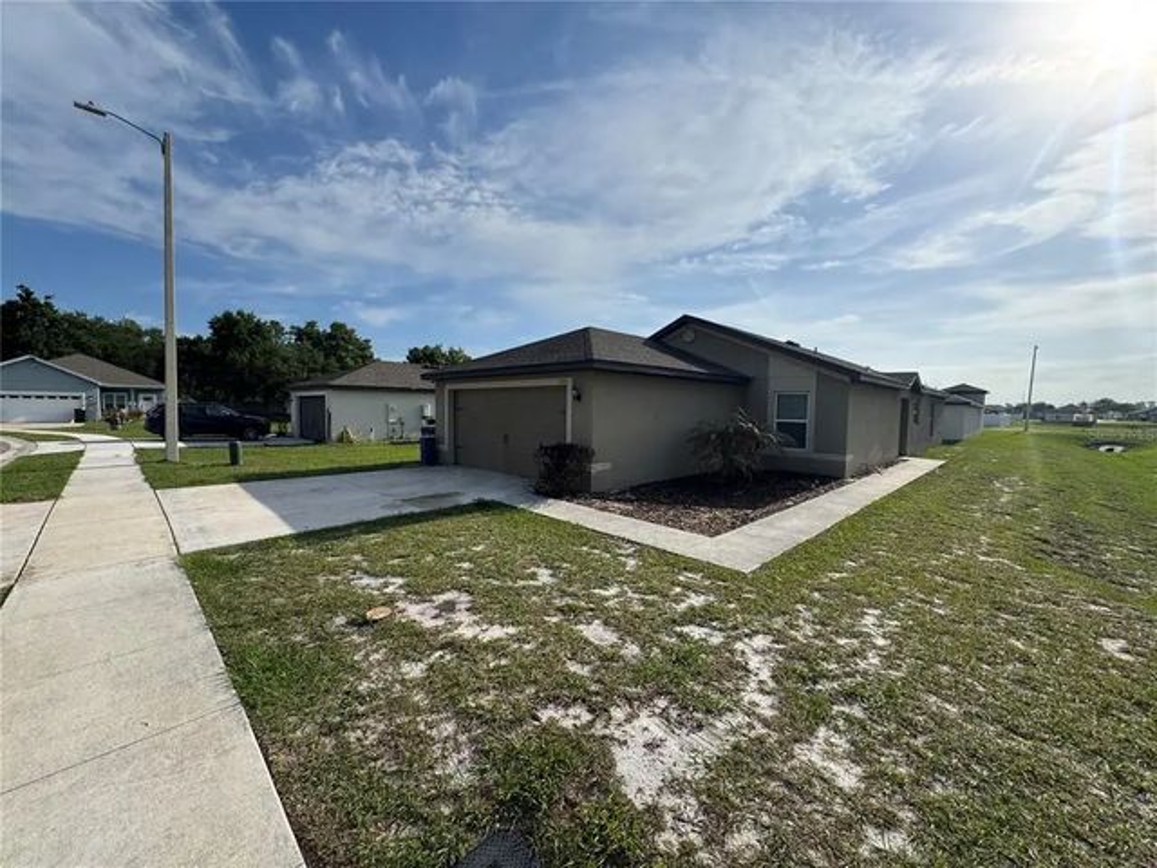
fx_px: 468
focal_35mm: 14
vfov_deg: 85.7
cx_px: 578
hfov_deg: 102.1
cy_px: 434
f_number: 2.2
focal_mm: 2.22
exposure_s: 1/2415
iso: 50
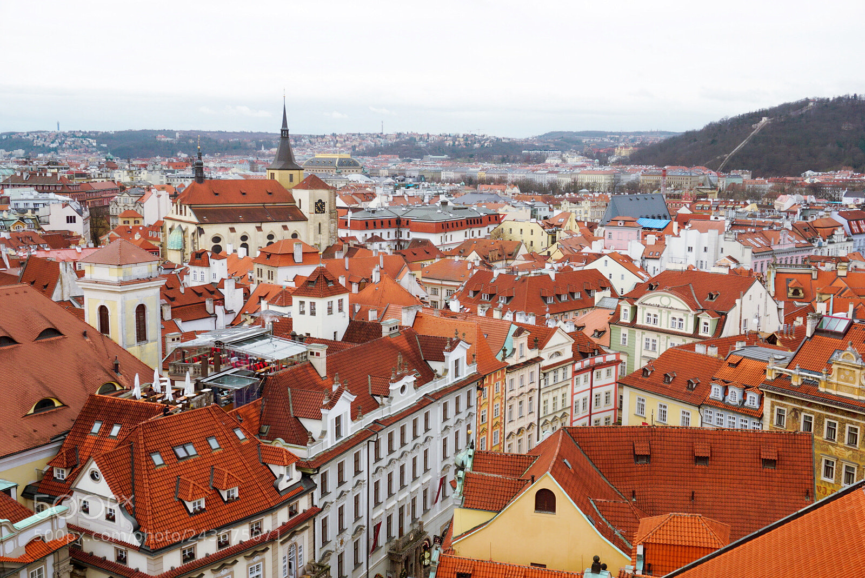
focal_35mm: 39
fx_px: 938
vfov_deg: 34.3
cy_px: 289
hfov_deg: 49.5
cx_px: 432
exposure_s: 1/80
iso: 100
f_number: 7.1
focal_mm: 26
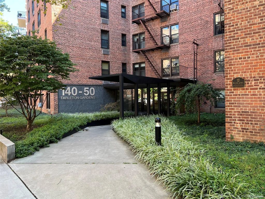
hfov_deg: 67.3
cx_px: 132
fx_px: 199
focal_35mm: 26
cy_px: 100
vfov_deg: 53.1
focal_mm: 5.7
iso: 64
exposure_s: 1/144
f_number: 1.5
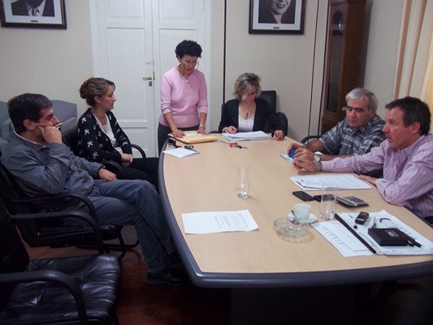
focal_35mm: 32
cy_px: 162
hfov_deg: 56.8
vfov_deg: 44.2
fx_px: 400
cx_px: 216
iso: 160
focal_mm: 5.7
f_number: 2.9
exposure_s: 1/20
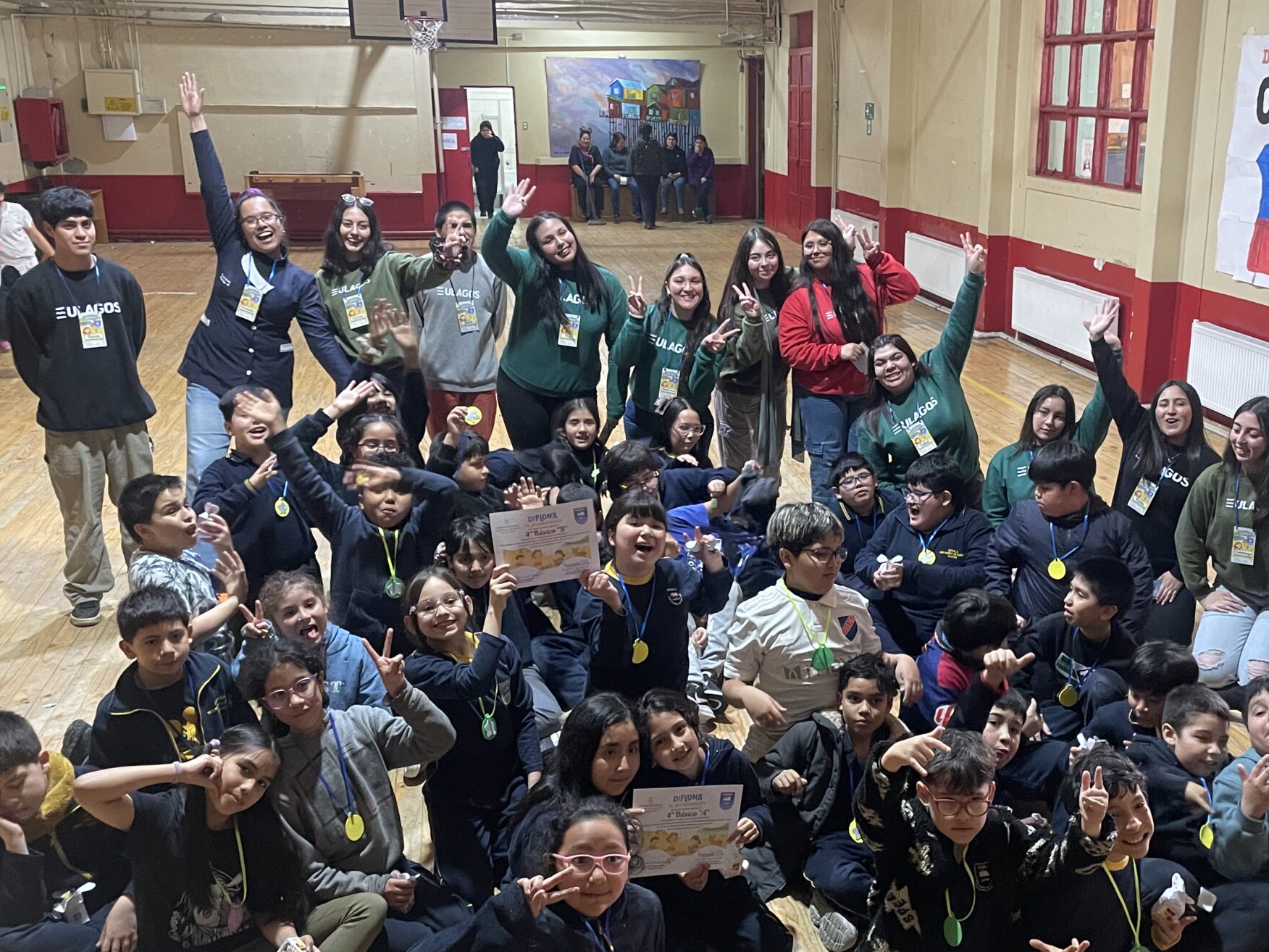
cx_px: 792
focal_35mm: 38
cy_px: 494
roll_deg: +0.1
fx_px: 1393
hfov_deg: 48.5
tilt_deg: -15.5
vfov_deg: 37.7
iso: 500
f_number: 1.6
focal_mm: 4.2
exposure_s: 1/50
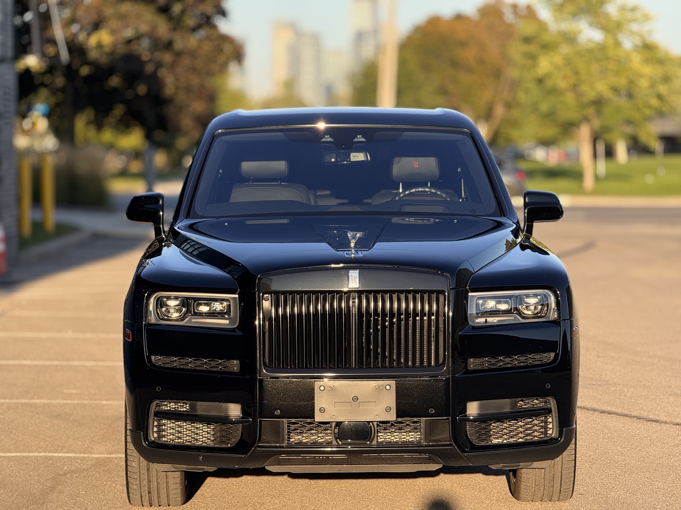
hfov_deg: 16.4
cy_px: 255
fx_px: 2361
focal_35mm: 120
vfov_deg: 12.3
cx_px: 340
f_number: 2.8
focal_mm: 15.66
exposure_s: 1/311
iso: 50
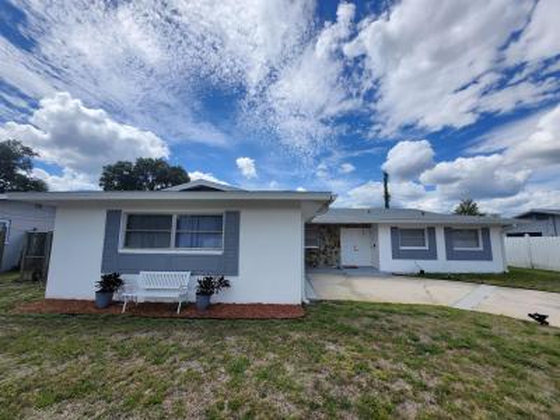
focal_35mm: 13
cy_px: 210
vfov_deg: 89.9
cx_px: 280
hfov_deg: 106.2
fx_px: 210
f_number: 2.2
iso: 40
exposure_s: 1/2789
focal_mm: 1.74
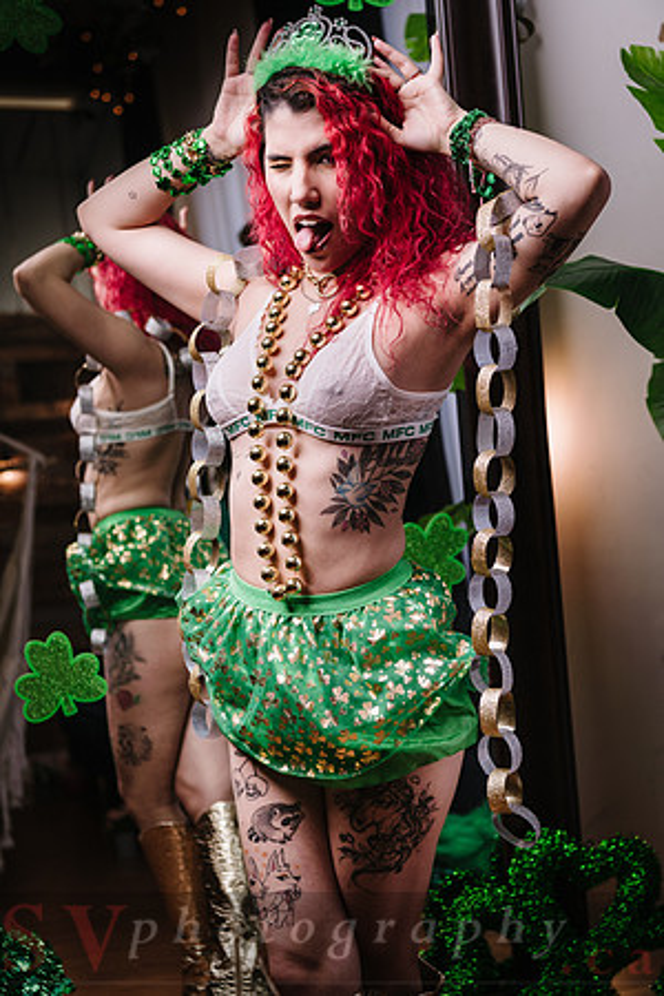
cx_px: 332
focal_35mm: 65
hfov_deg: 20.9
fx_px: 1798
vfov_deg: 31.0
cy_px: 498
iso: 64
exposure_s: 1/160
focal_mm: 65
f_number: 4.5
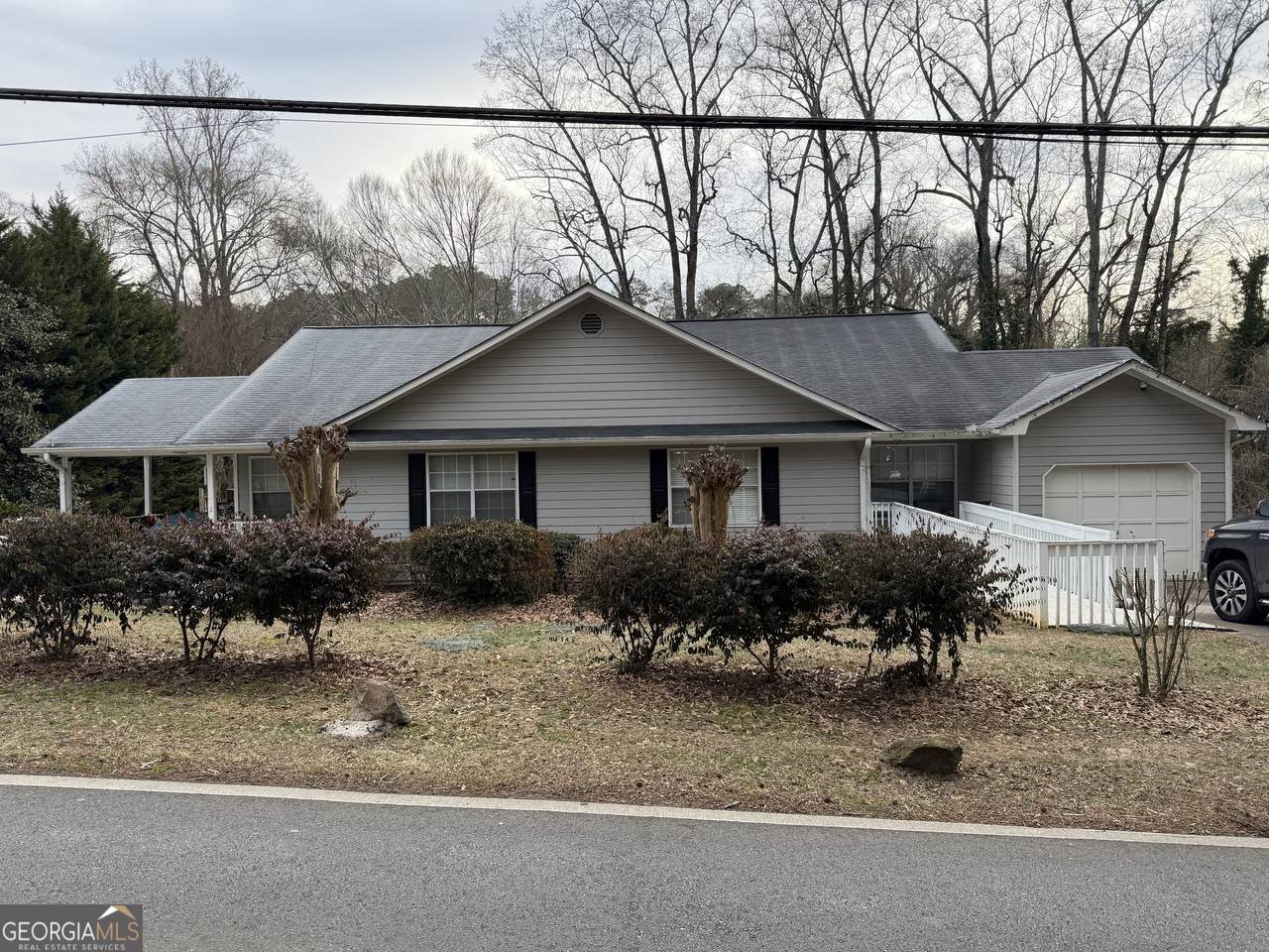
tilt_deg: -0.6
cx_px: 634
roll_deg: +0.2
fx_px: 880
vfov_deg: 56.8
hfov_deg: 71.6
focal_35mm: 24
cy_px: 476
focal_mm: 6.76
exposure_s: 1/878
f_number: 1.78
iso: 100
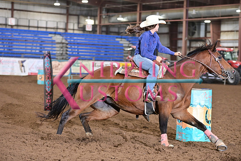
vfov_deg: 13.0
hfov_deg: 19.5
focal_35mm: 105
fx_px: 703
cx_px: 120
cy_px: 80
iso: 1600
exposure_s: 1/250
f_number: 3.2
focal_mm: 105
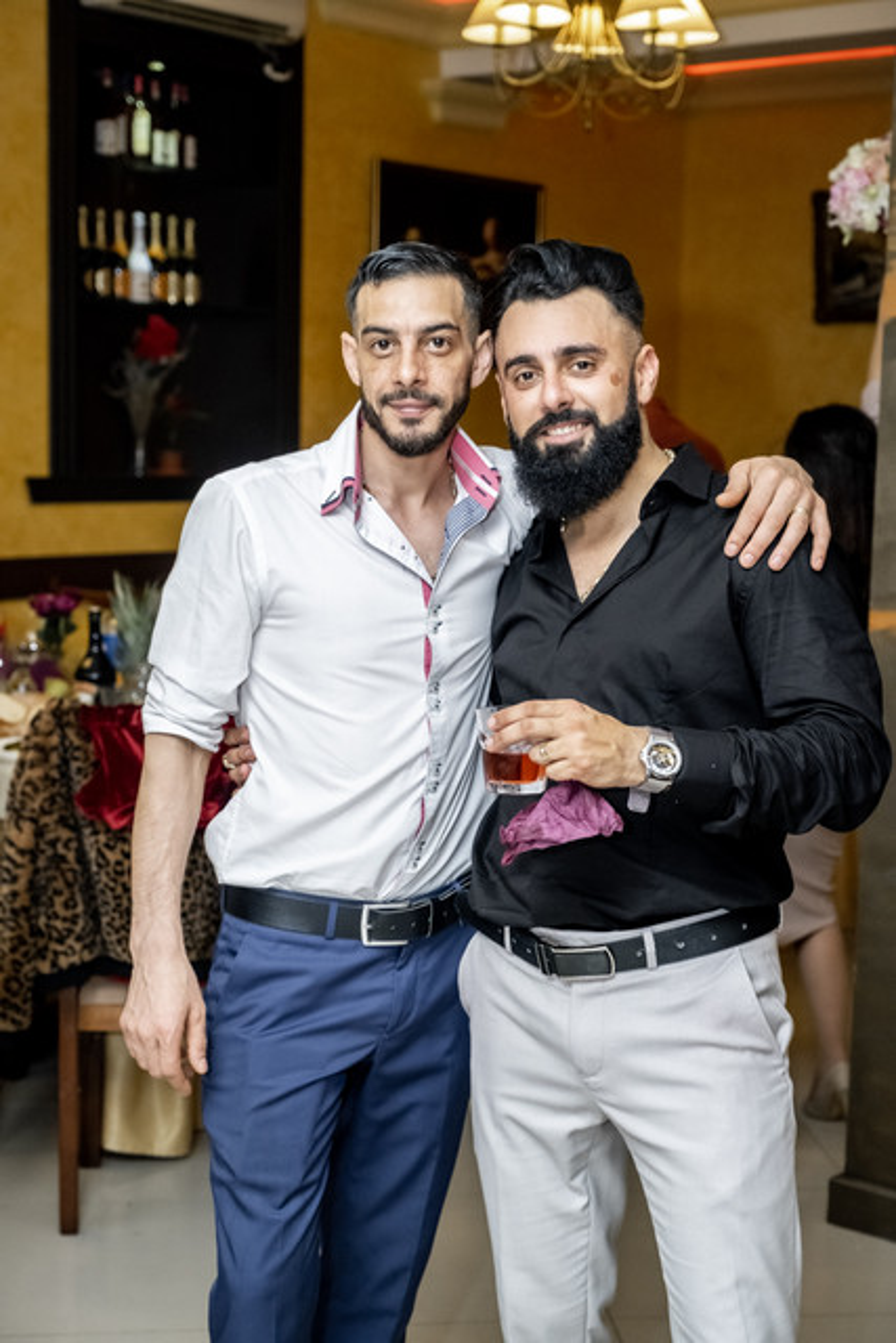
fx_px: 2052
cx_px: 448
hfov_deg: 24.6
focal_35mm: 55
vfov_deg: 36.2
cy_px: 672
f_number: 2.8
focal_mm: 36.5
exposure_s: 1/125
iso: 1600
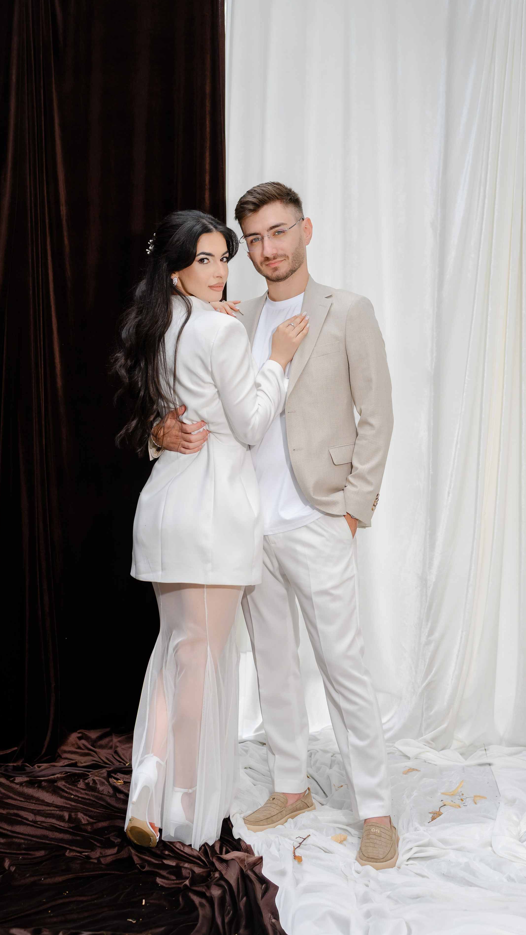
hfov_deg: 22.6
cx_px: 256
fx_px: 1314
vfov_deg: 39.2
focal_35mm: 53
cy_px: 462
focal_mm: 50
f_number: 2.8
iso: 160
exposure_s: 1/400
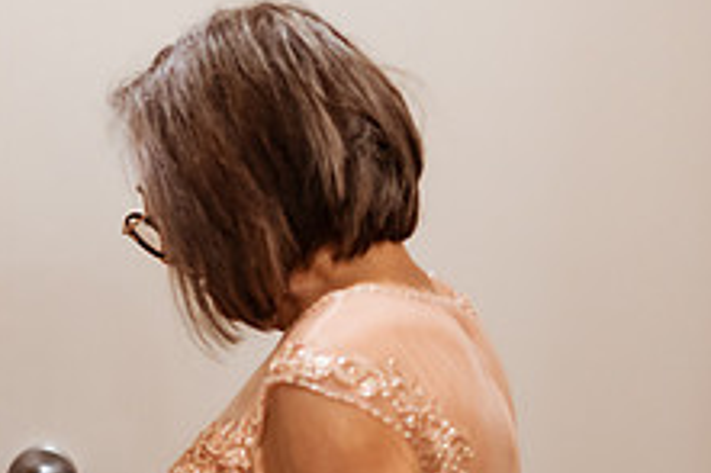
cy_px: 272
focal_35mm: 92
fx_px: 1816
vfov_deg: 14.8
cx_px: -51
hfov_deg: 21.2
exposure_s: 1/400
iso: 1250
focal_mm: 35
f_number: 1.8
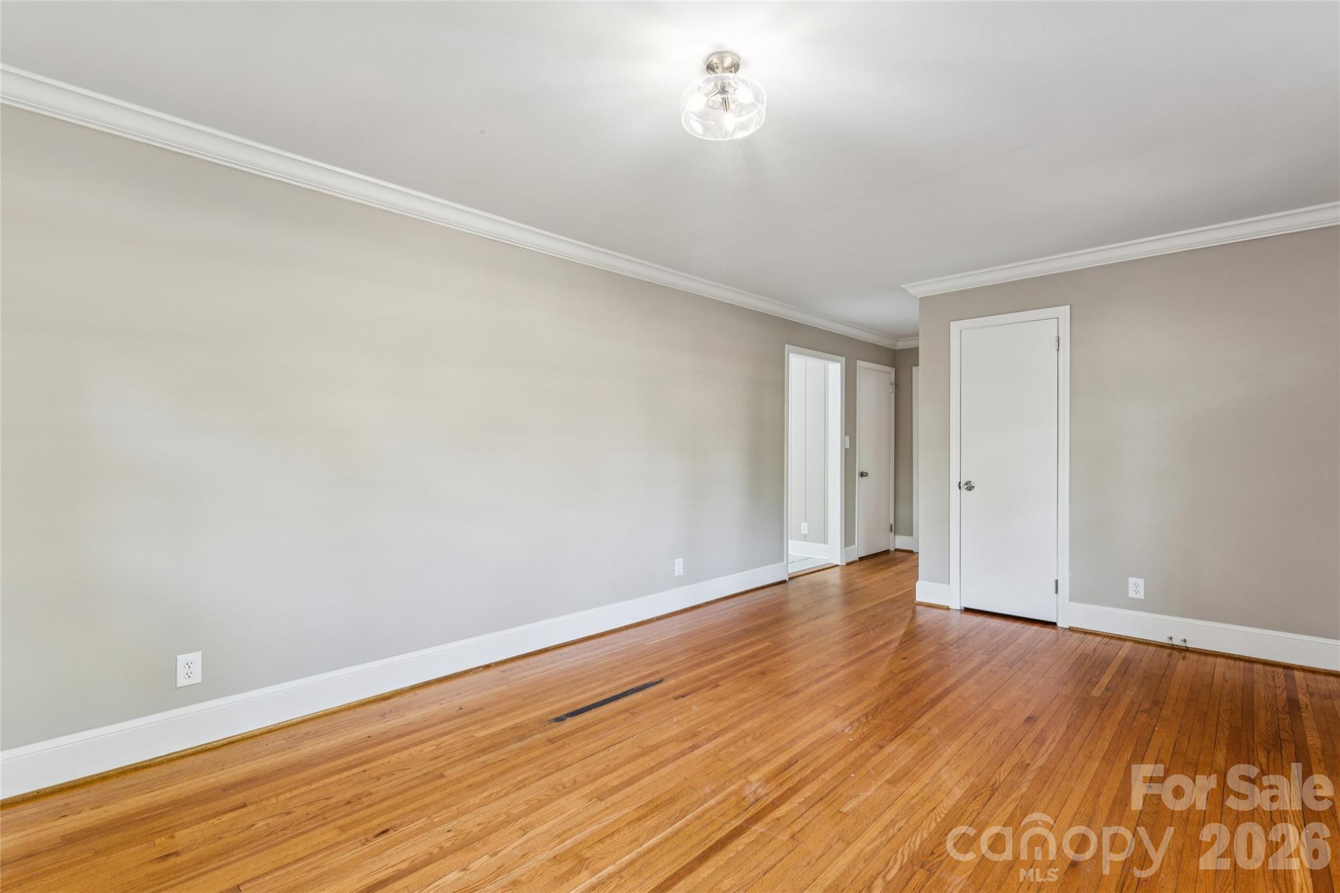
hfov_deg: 96.0
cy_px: 446
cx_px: 670
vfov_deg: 73.1
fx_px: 603
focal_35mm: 16
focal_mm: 16.2
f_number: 11
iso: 100
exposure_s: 1.3
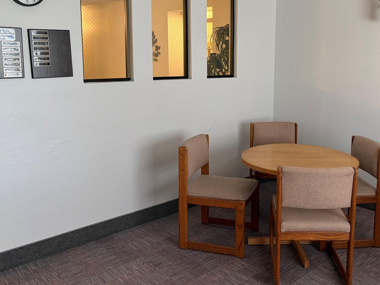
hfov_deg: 51.8
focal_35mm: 35
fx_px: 384
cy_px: 104
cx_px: 250
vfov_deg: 40.4
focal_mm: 5.96
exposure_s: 1/60
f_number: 1.6
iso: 250
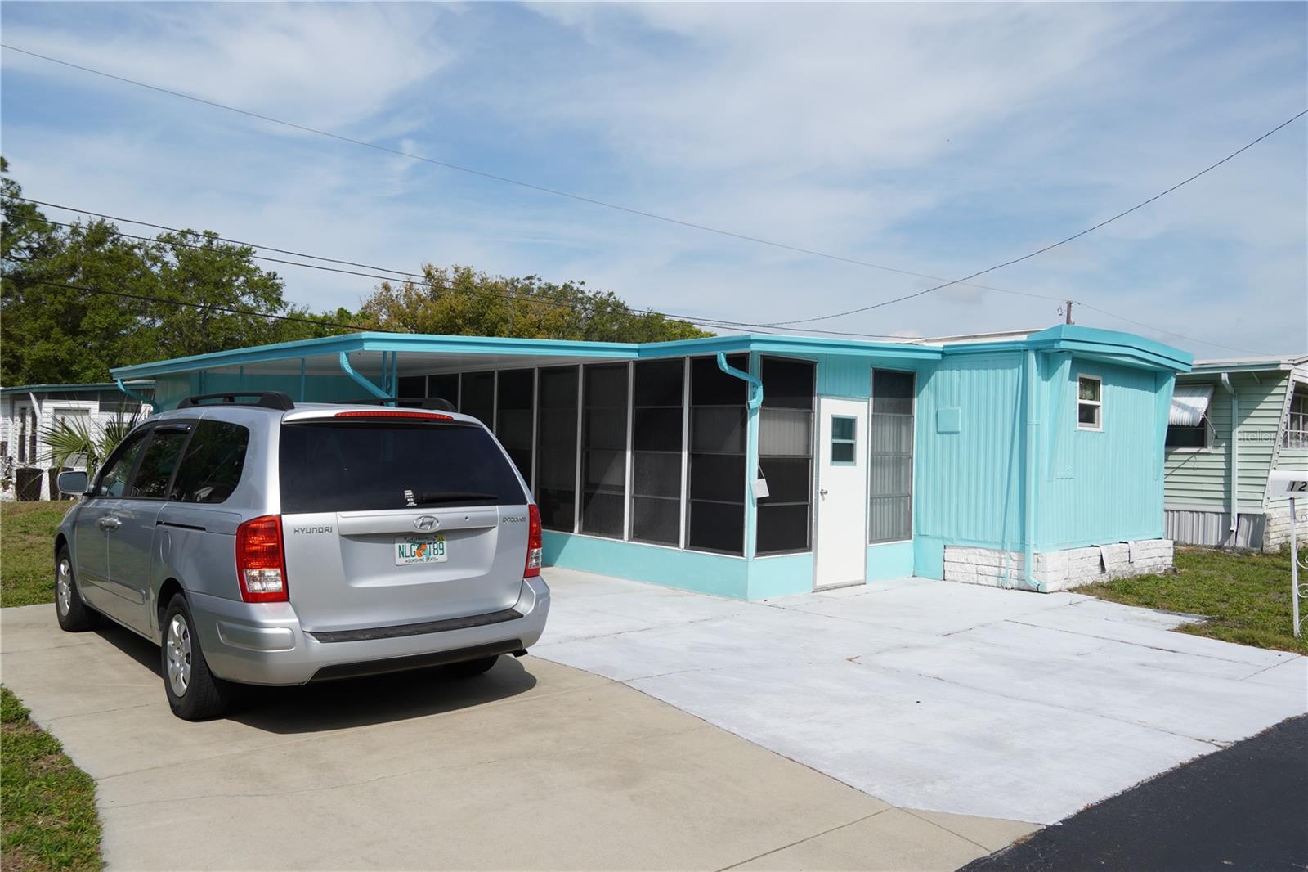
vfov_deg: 47.9
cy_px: 436
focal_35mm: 27
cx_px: 654
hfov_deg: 67.4
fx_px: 981
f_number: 8
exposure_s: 1/400
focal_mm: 18
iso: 100
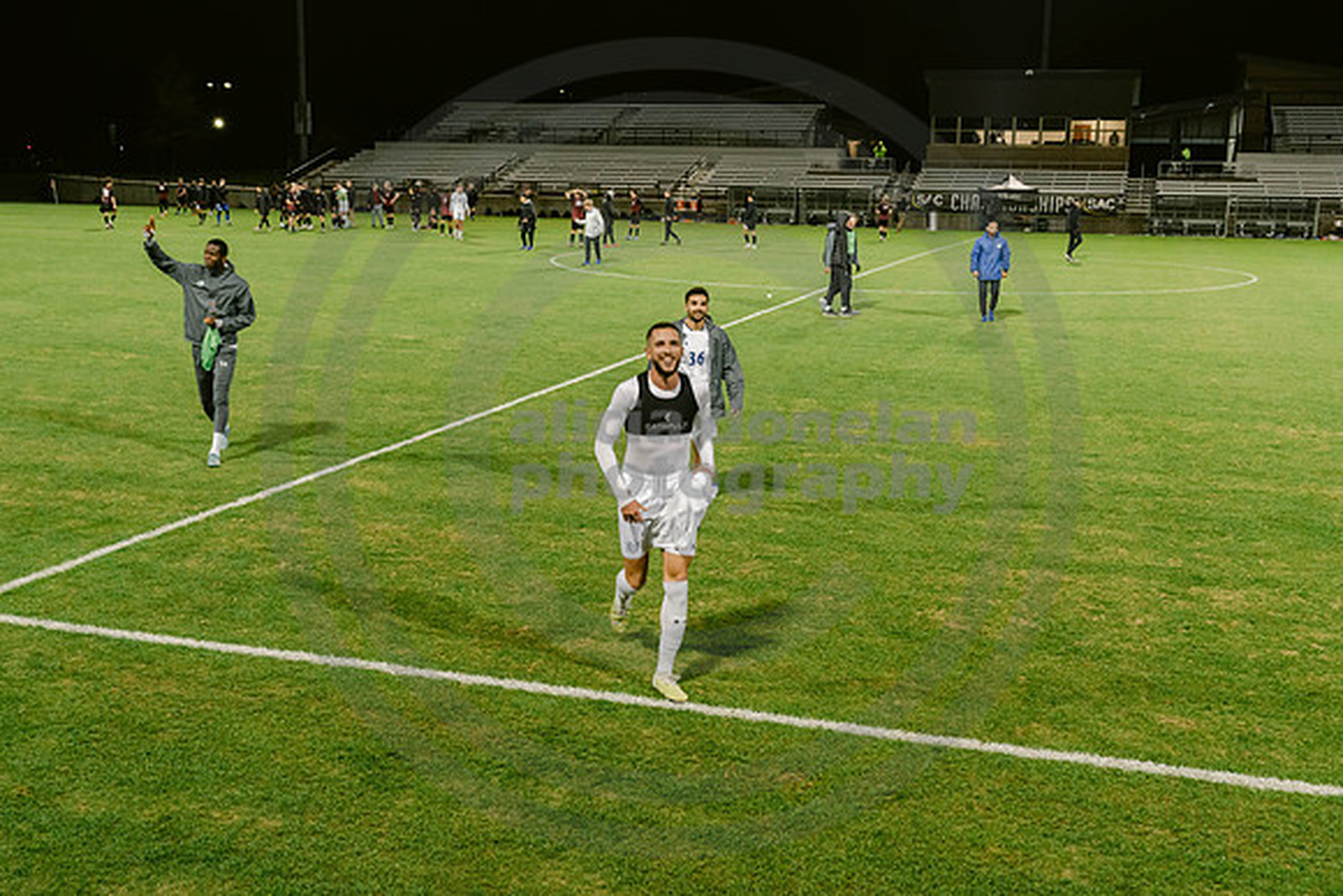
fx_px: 1455
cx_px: 672
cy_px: 448
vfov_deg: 34.2
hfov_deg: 49.5
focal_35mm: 39
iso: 2000
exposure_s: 1/125
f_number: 5.6
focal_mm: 39
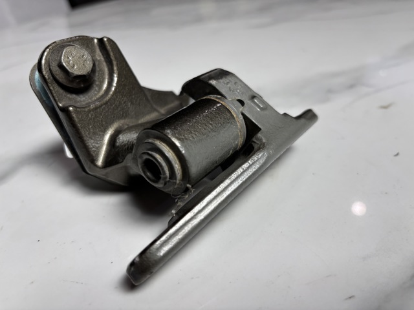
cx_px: 207
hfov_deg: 67.3
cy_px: 155
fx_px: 311
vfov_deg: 53.1
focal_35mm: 26
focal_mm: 5.96
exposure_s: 1/100
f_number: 1.6
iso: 64
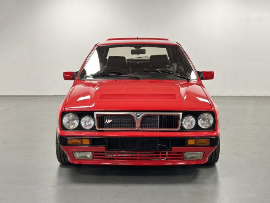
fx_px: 374
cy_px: 102
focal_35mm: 48
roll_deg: -0.6
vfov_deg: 30.3
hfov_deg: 39.7
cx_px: 135
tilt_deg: -9.7
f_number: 1.78
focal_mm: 6.86
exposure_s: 1/60
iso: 125
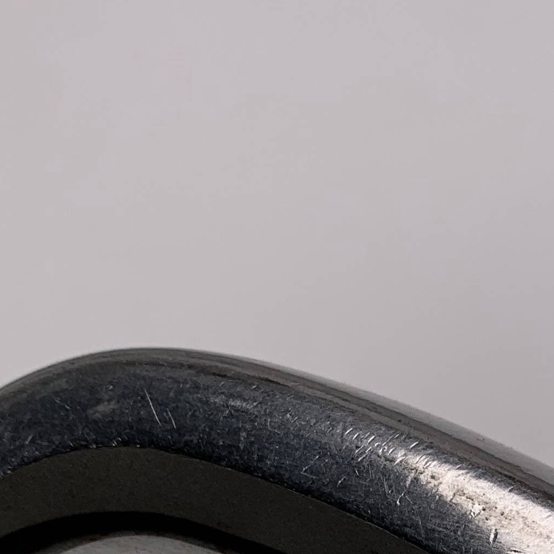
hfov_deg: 18.3
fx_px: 1648
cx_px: 620
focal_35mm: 91
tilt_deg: -56.7
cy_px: 821
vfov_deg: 17.3
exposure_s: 1/478
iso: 25
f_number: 1.8
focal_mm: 4.25
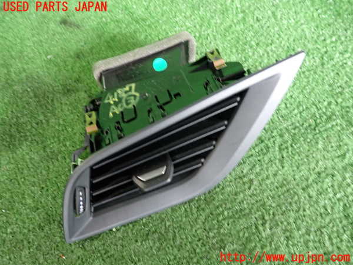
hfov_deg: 69.4
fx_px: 255
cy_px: 132
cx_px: 176
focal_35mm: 25
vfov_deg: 54.9
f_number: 2
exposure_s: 1/30
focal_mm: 4.5
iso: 320
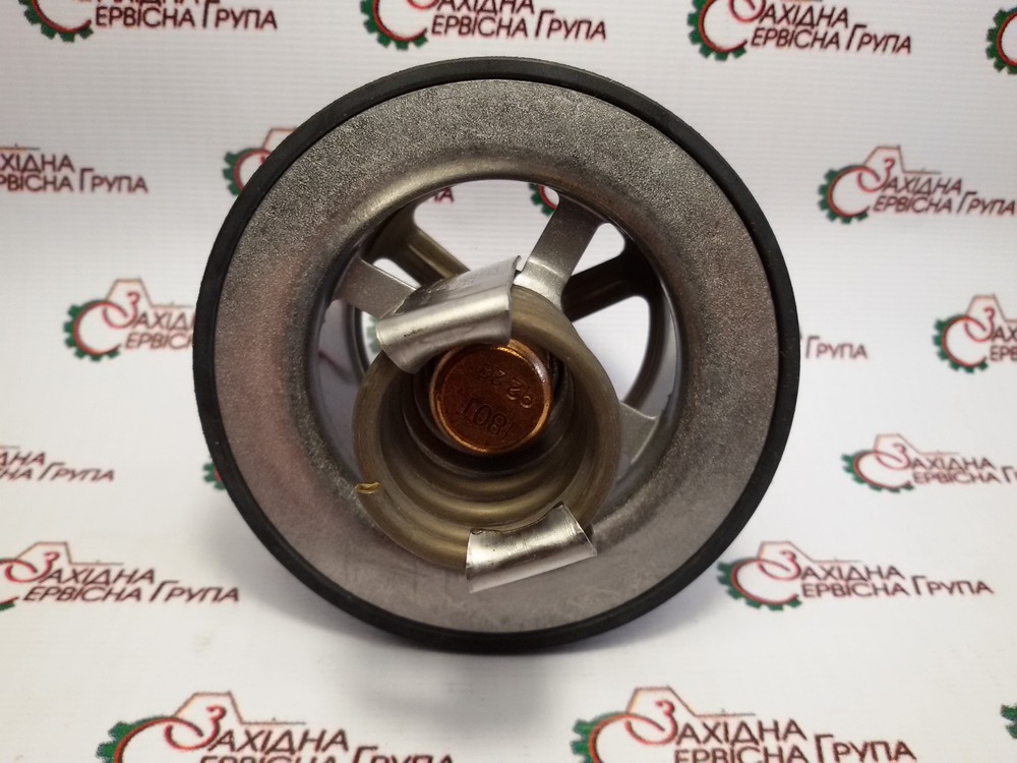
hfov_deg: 58.4
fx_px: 911
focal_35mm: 31
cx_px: 508
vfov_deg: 45.4
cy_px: 382
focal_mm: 2.93
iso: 64
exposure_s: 1/100
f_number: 2.4
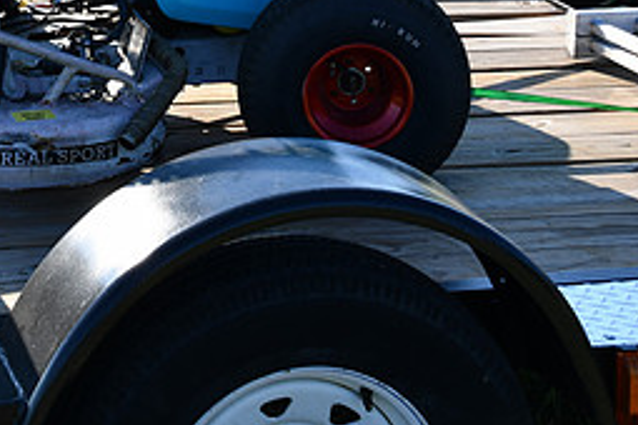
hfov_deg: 18.4
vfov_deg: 12.4
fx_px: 1932
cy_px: -29
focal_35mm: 109
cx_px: 55
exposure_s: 1/250
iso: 180
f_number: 8
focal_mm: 32
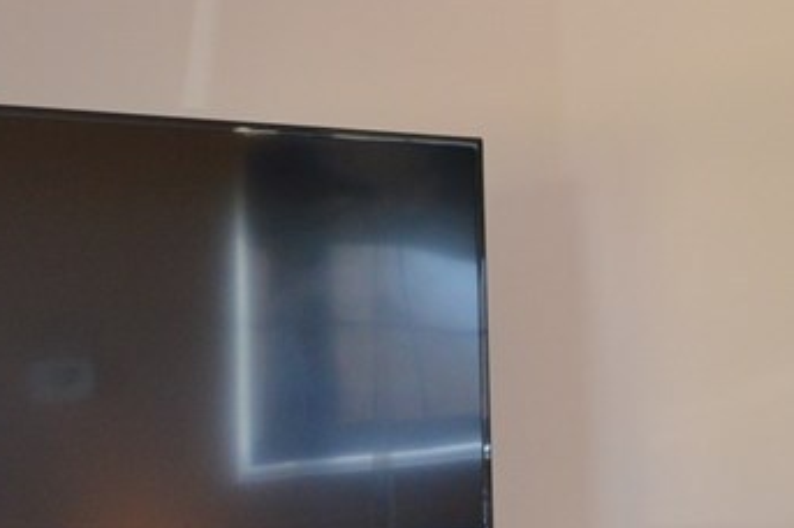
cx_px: 747
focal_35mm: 152
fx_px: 3349
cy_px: 477
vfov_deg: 9.0
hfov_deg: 13.4
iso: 1000
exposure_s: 1/60
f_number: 4
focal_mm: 32
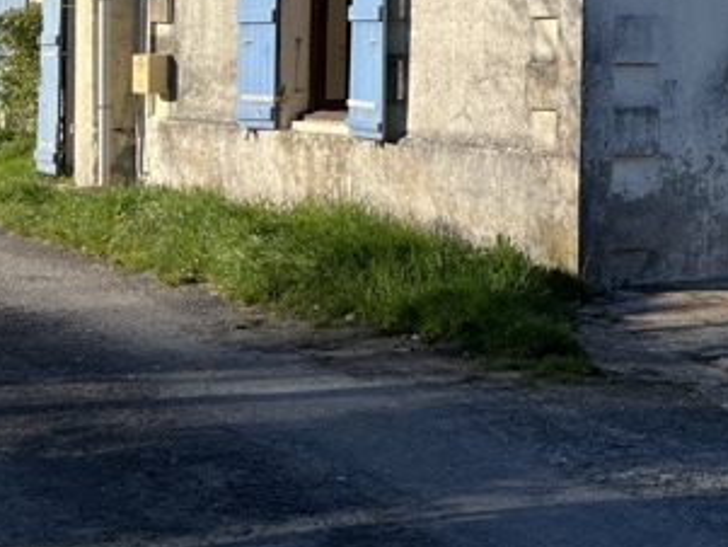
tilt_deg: +1.0
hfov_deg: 26.7
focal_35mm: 69
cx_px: 721
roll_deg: +0.2
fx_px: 1452
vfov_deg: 20.5
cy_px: -27
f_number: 1.6
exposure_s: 1/3311
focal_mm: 5.1
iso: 50
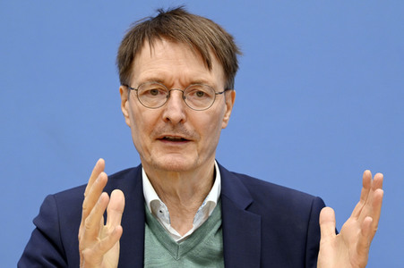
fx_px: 1682
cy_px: 134
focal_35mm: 150
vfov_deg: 9.1
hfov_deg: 13.7
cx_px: 202
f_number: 6.3
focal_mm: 150
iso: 4000
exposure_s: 1/400
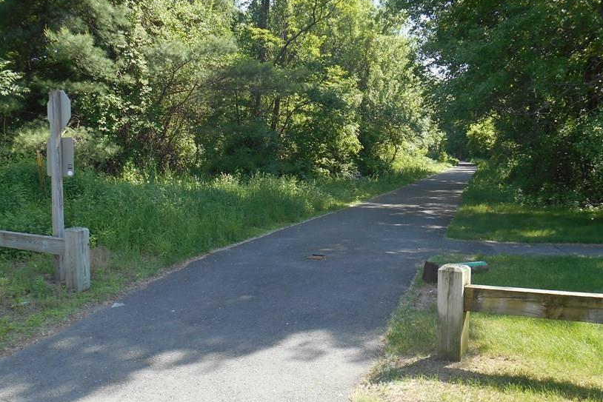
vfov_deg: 38.9
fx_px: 570
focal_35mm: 34
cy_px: 214
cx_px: 296
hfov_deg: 55.8
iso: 80
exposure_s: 1/200
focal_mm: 4.7
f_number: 3.4
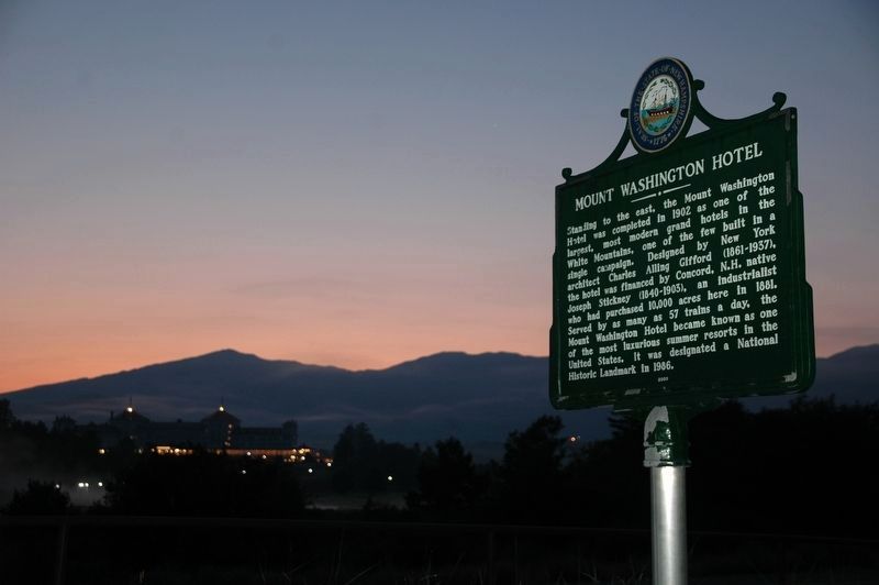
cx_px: 440
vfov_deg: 26.4
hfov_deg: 38.9
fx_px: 1244
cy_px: 292
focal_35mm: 51
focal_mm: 34
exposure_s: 1/4
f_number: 4.5
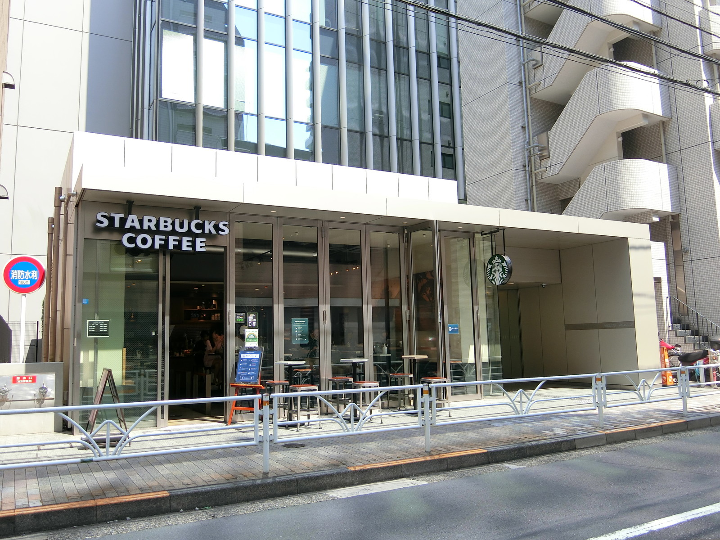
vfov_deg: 46.8
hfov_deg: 60.0
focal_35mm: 30
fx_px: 624
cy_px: 270
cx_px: 360
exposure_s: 1/400
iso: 80
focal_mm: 6.4
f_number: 3.3
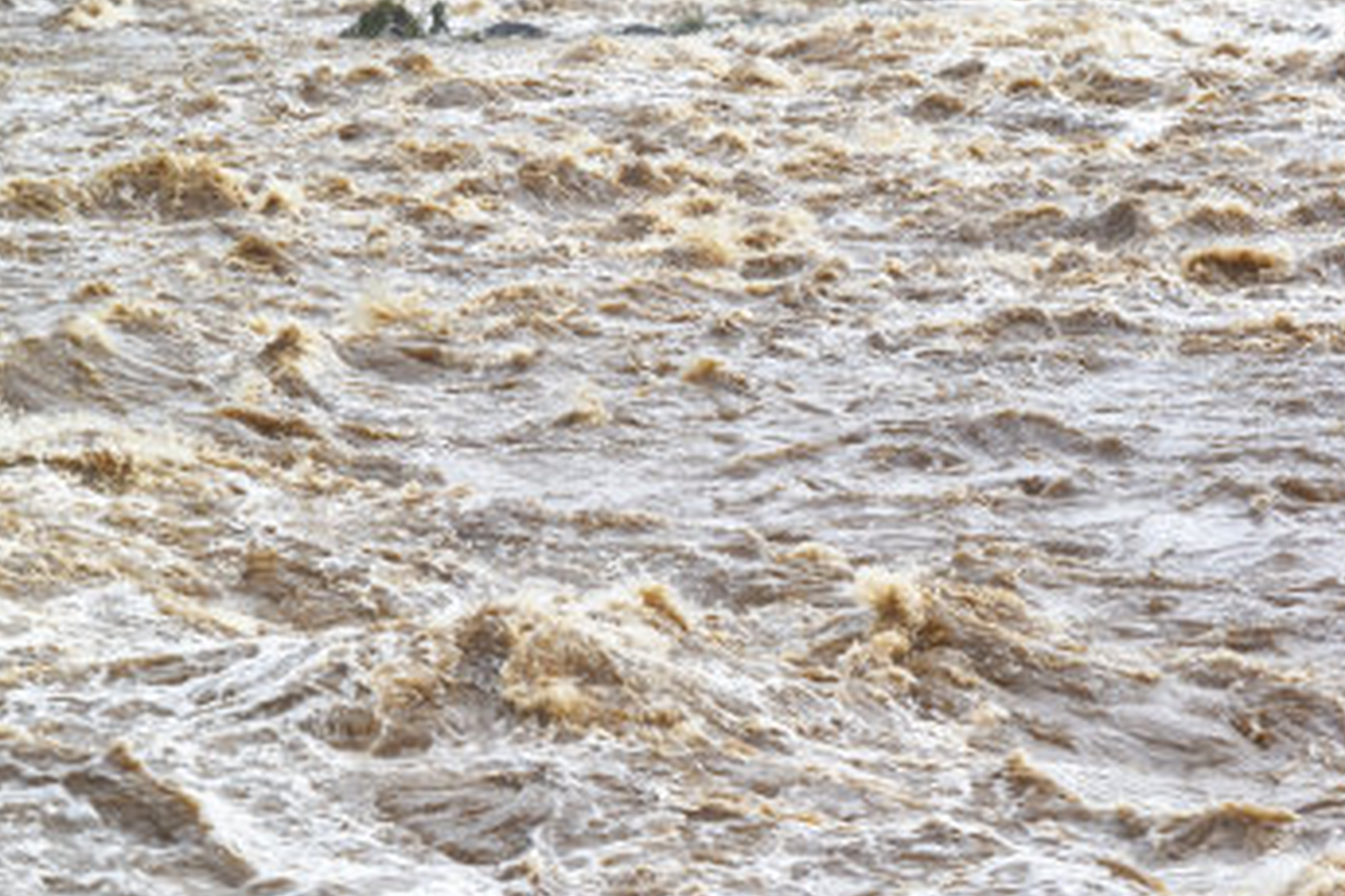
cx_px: 1095
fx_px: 11544
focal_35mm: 309
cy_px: 319
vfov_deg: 4.4
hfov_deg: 6.7
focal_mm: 113
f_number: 9
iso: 100
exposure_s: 1/100
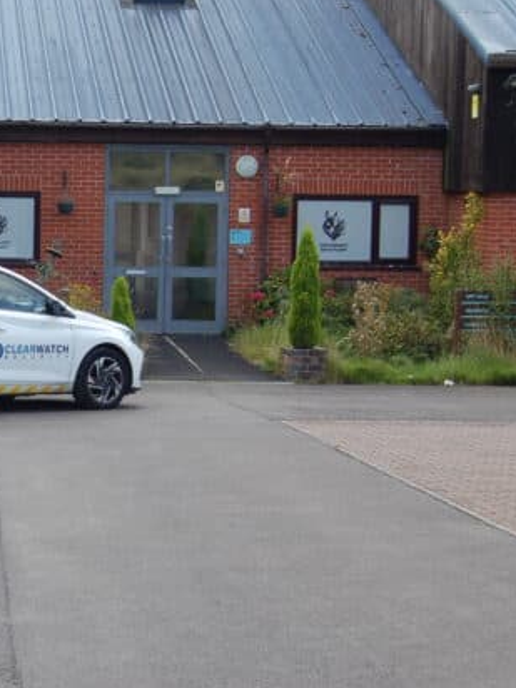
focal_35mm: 86
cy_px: 357
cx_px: -38
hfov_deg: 16.7
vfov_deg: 22.8
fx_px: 1709
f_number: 7.1
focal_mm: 32
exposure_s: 1/200
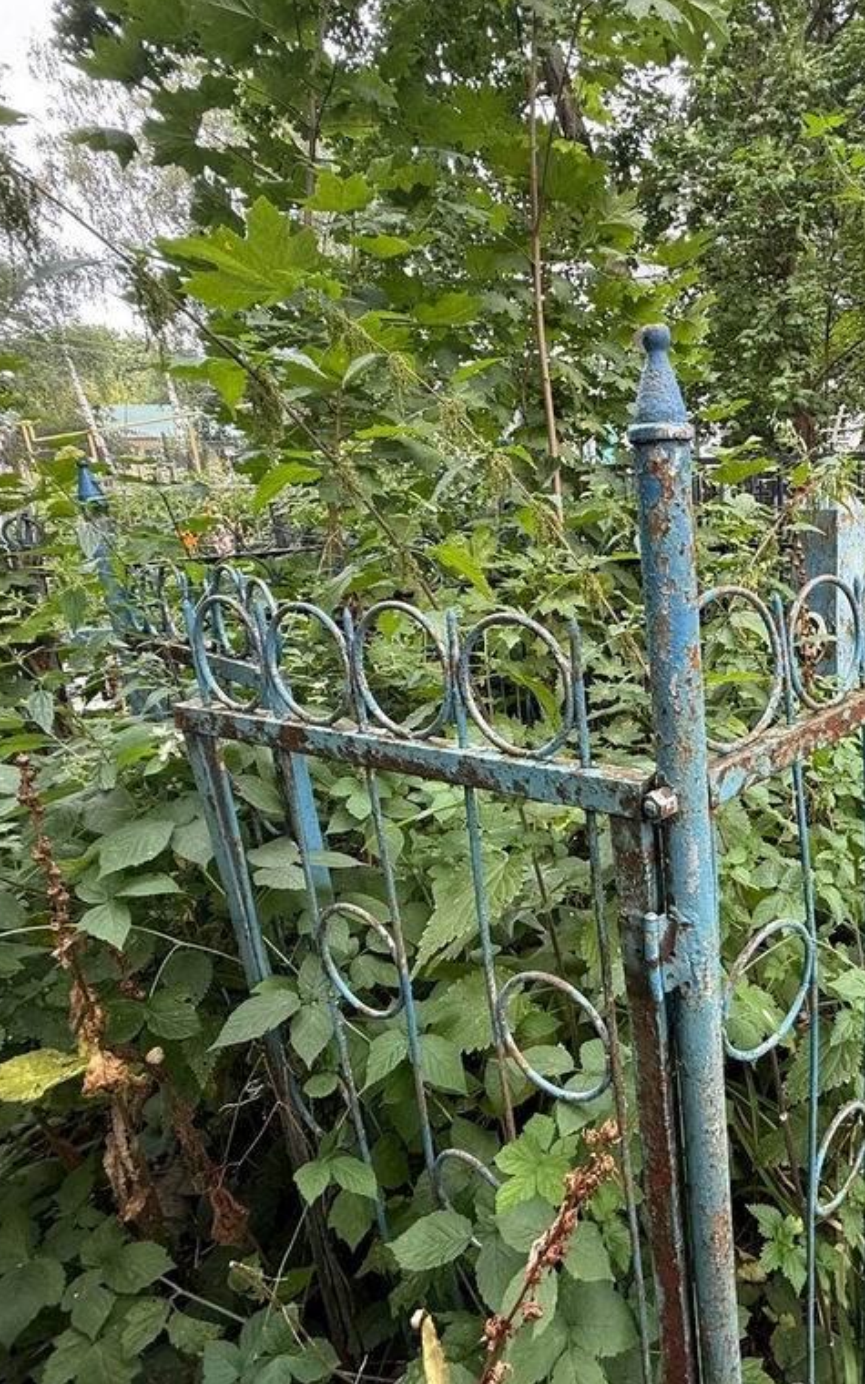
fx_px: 754
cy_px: 690
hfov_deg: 55.2
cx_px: 699
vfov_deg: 85.1
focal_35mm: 20
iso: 80
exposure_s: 1/99
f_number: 2.2
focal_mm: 2.22
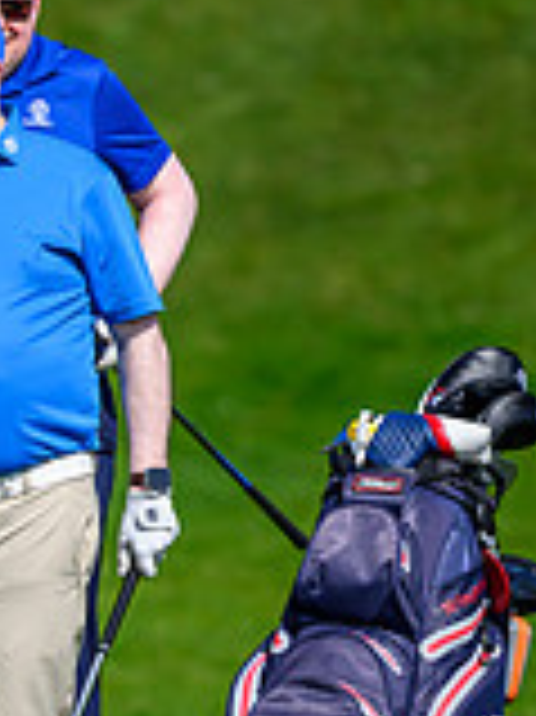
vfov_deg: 1.4
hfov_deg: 1.1
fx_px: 28963
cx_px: -662
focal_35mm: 1401
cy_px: 367
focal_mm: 400
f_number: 4.5
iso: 500
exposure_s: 1/5000
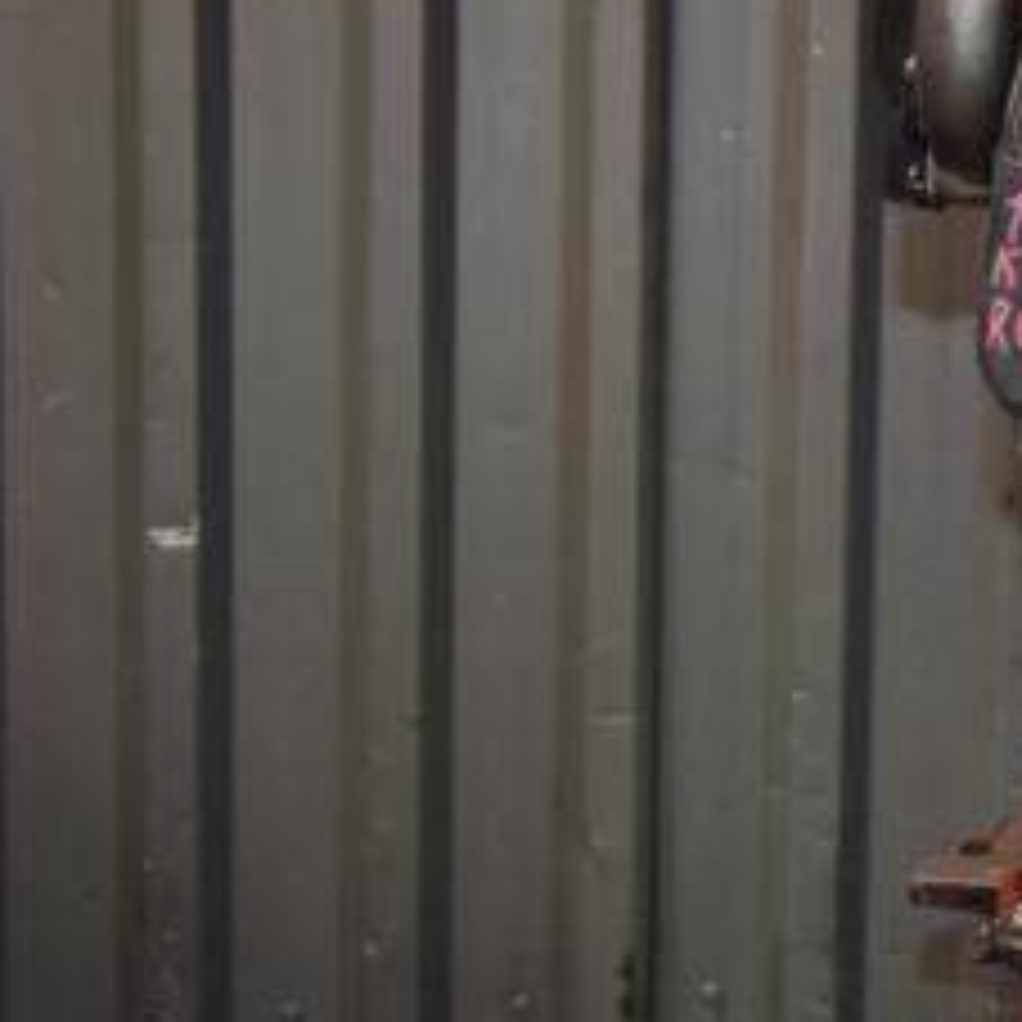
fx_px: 2810
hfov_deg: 19.4
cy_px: 486
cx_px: 1243
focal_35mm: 84
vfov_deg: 20.6
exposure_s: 1/60
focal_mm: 25
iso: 800
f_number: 5
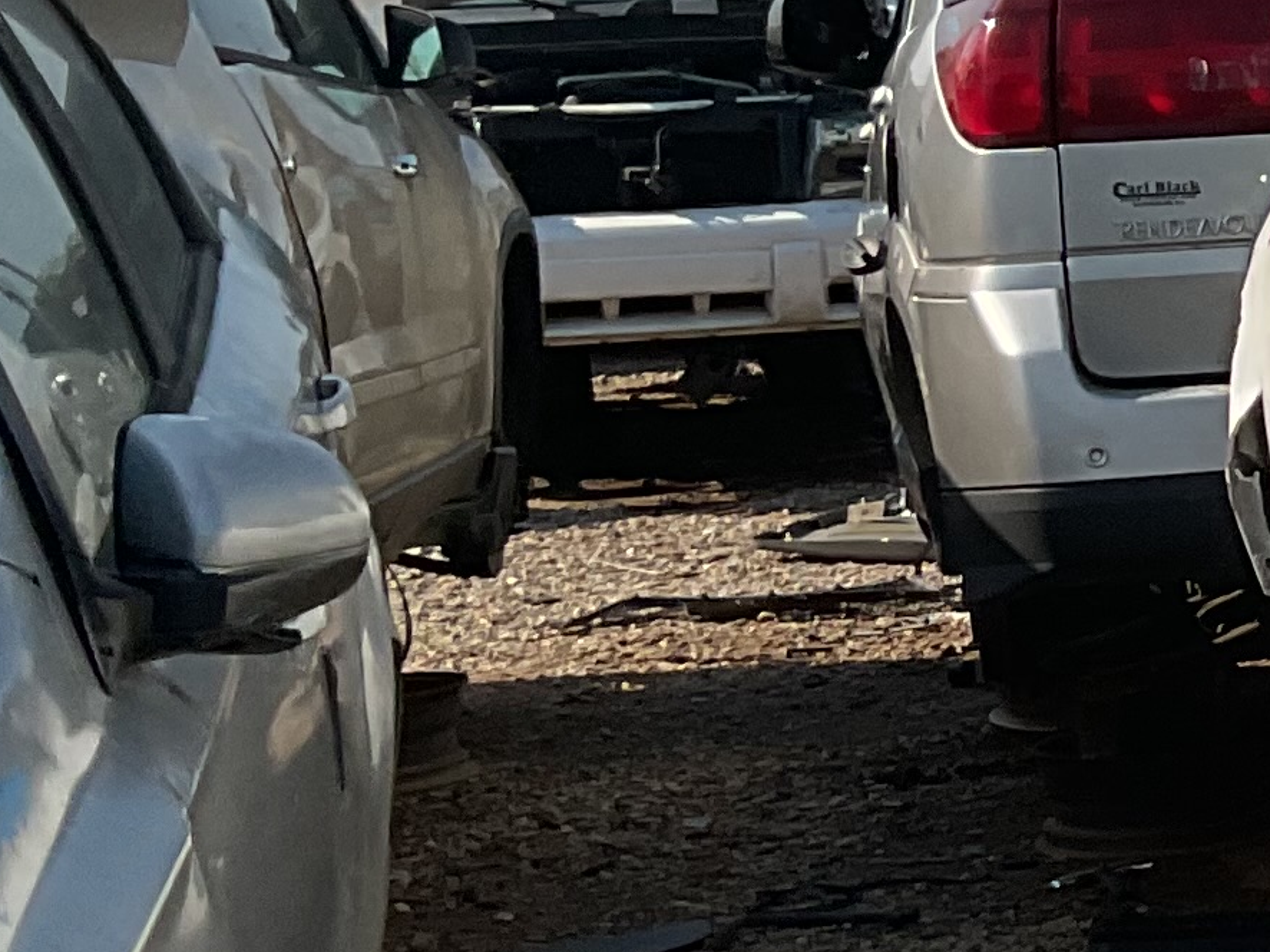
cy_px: 571
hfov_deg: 12.7
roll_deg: +2.7
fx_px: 4842
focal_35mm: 132
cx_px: 2686
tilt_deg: -8.5
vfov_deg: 11.2
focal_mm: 3
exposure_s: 1/3322
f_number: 1.8
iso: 16
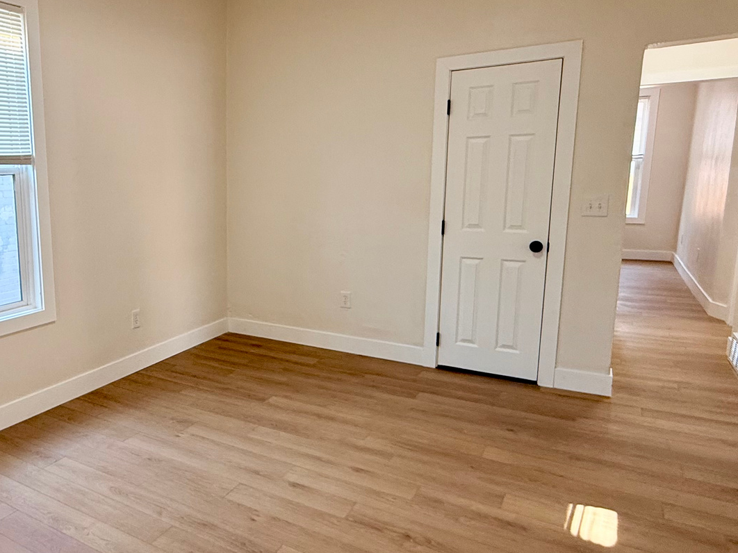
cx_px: 207
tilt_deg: -9.1
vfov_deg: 51.3
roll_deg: +1.3
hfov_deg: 62.5
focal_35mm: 27
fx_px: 575
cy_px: 272
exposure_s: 1/120
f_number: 2.2
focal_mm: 2.22
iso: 160
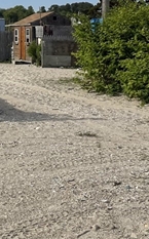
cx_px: -33
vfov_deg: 22.4
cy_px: 37
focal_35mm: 91
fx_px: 593
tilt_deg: +0.6
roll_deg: -0.6
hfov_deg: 13.9
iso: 32
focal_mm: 4.2
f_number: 1.6
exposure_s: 1/5051
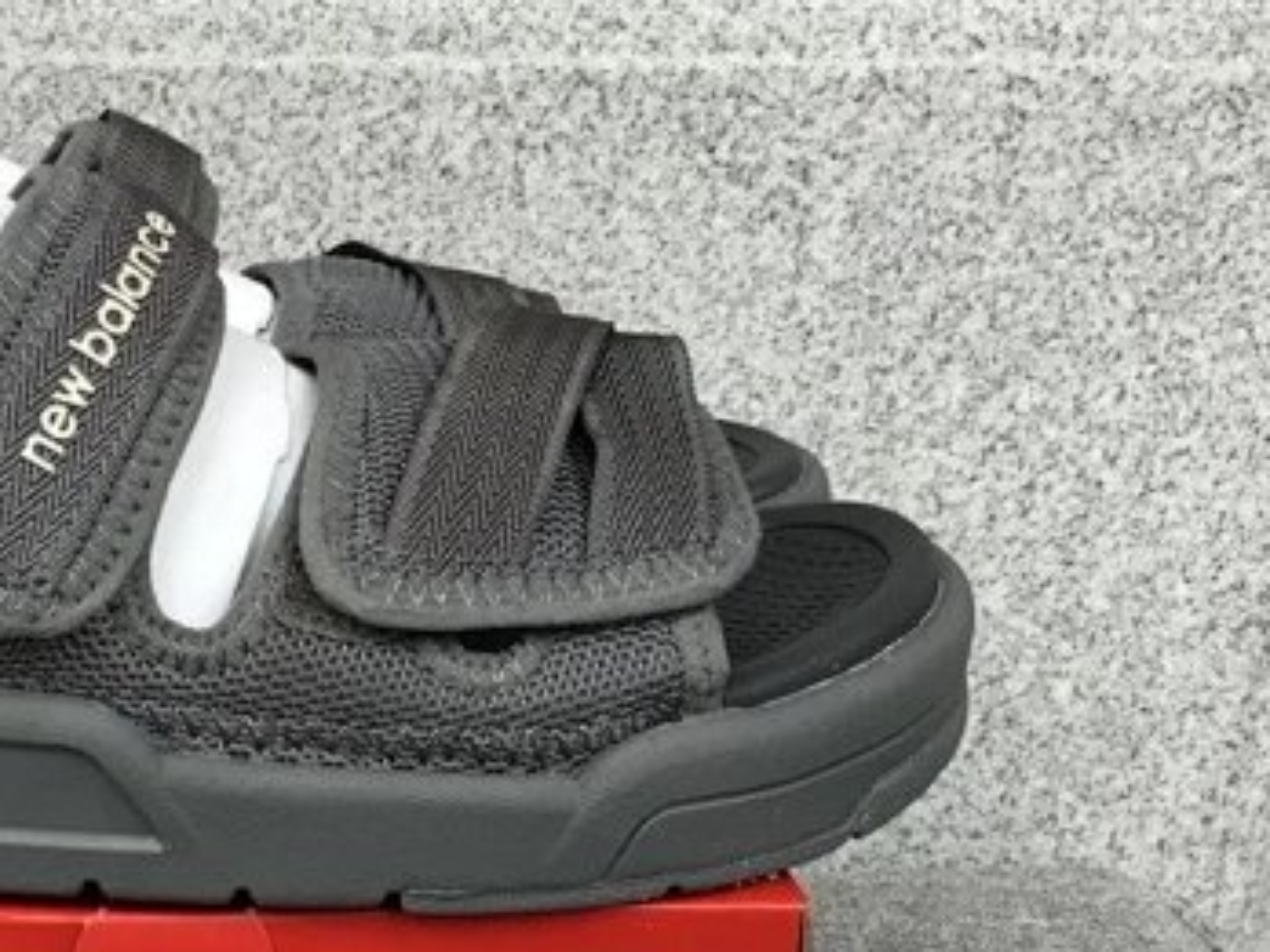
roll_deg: +0.2
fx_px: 2091
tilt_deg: -19.9
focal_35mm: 57
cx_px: 230
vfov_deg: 25.2
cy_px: 784
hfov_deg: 32.7
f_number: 2.4
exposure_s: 1/33
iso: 25
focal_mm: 3.3
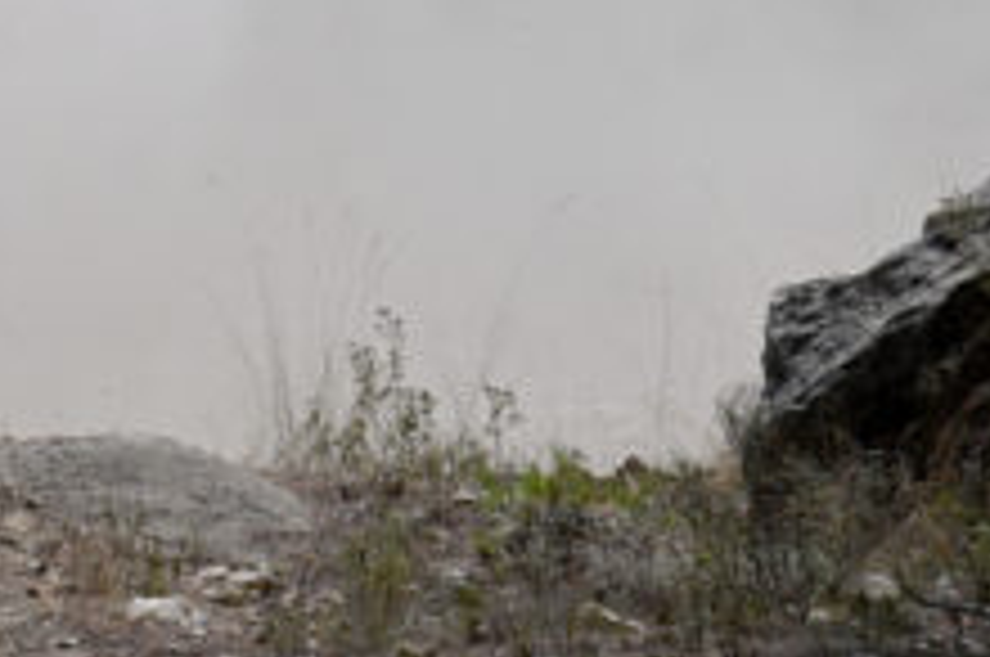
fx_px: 27185
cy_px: -14
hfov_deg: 2.1
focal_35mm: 990
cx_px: -86
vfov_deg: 1.4
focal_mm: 290
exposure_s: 1/2500
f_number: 11
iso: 1000
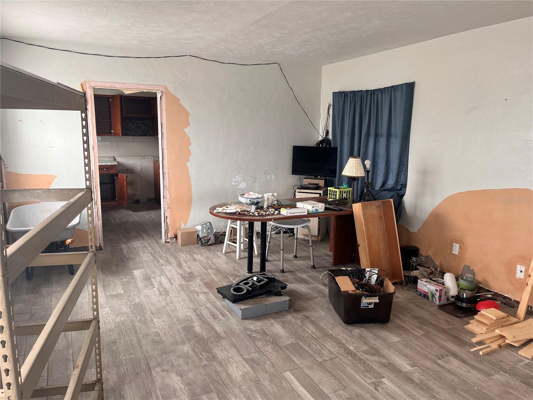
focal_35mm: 26
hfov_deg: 67.3
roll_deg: -1.2
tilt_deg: -9.7
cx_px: 266
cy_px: 200
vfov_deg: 53.1
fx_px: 400
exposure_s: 1/122
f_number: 1.6
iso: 64
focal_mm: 5.1
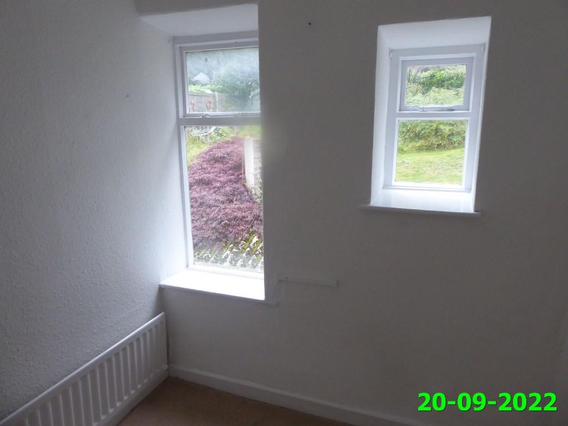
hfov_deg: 71.6
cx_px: 284
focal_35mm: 24
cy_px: 213
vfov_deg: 56.8
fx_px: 394
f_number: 3.3
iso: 400
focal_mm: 4.3
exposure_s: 1/60
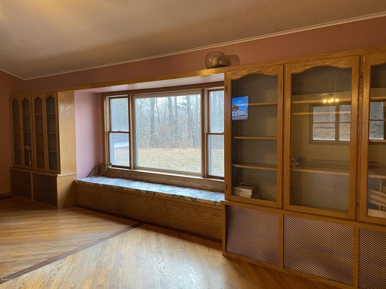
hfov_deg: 67.3
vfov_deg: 53.1
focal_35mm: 26
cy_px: 144
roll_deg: +0.9
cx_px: 193
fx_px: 290
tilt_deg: -3.5
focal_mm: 4.25
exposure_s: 1/60
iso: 250
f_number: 1.8
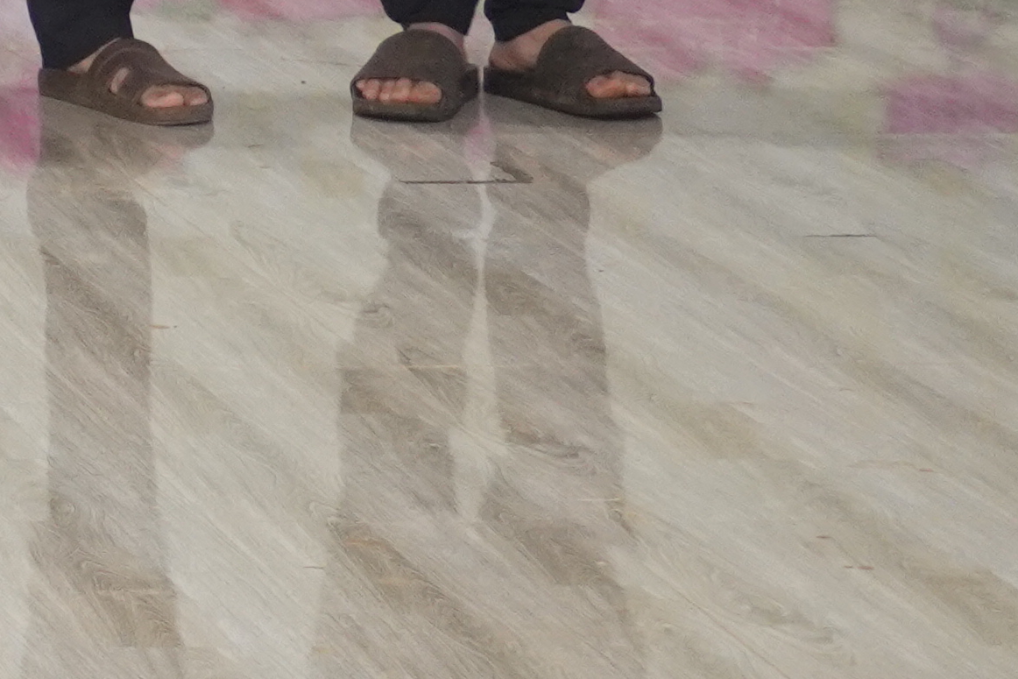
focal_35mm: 225
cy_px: -985
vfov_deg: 5.9
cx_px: -1384
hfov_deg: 8.4
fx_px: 6351
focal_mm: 29
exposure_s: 1/50
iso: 1600
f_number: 4.5
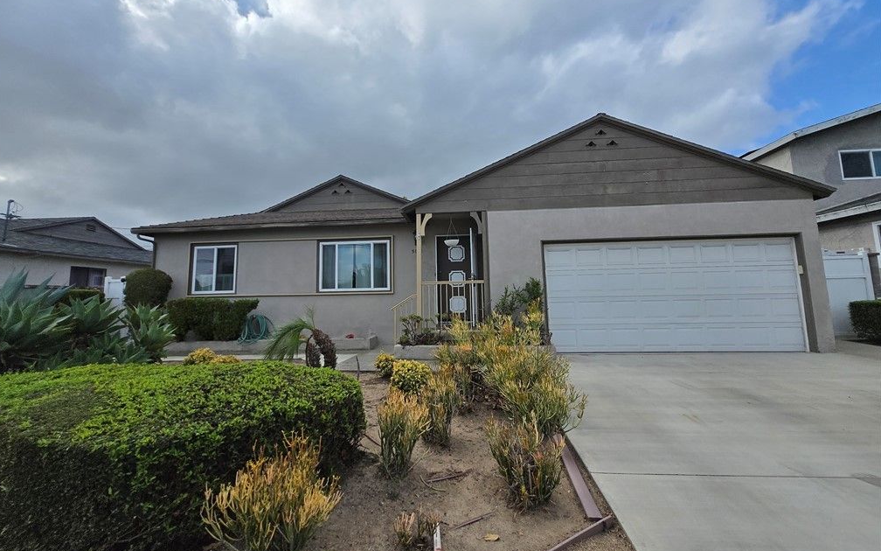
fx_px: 336
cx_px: 434
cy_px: 255
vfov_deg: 78.5
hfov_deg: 105.3
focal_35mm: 14
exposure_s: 1/1654
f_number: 2.2
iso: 25
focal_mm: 1.7
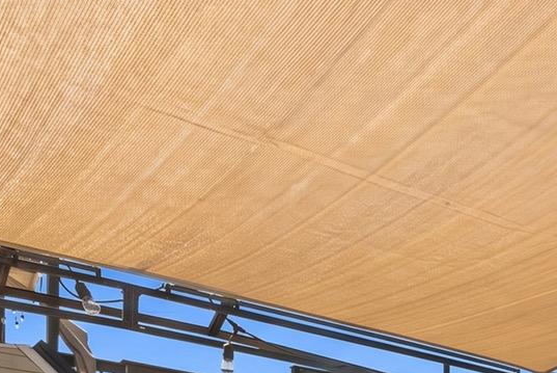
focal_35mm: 61
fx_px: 945
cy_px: 652
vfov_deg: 18.1
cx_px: 524
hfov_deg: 31.0
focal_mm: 16
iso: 100
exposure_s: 1/160
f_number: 13
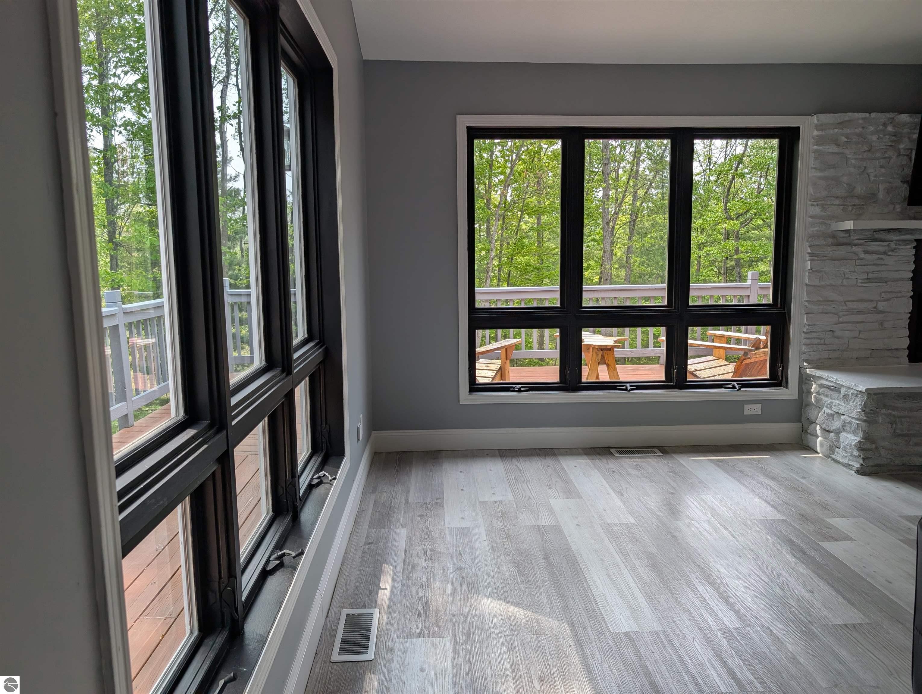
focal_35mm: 24
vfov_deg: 56.9
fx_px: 640
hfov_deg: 71.5
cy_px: 347
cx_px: 461
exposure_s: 1/185
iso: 21
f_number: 1.68
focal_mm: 6.9
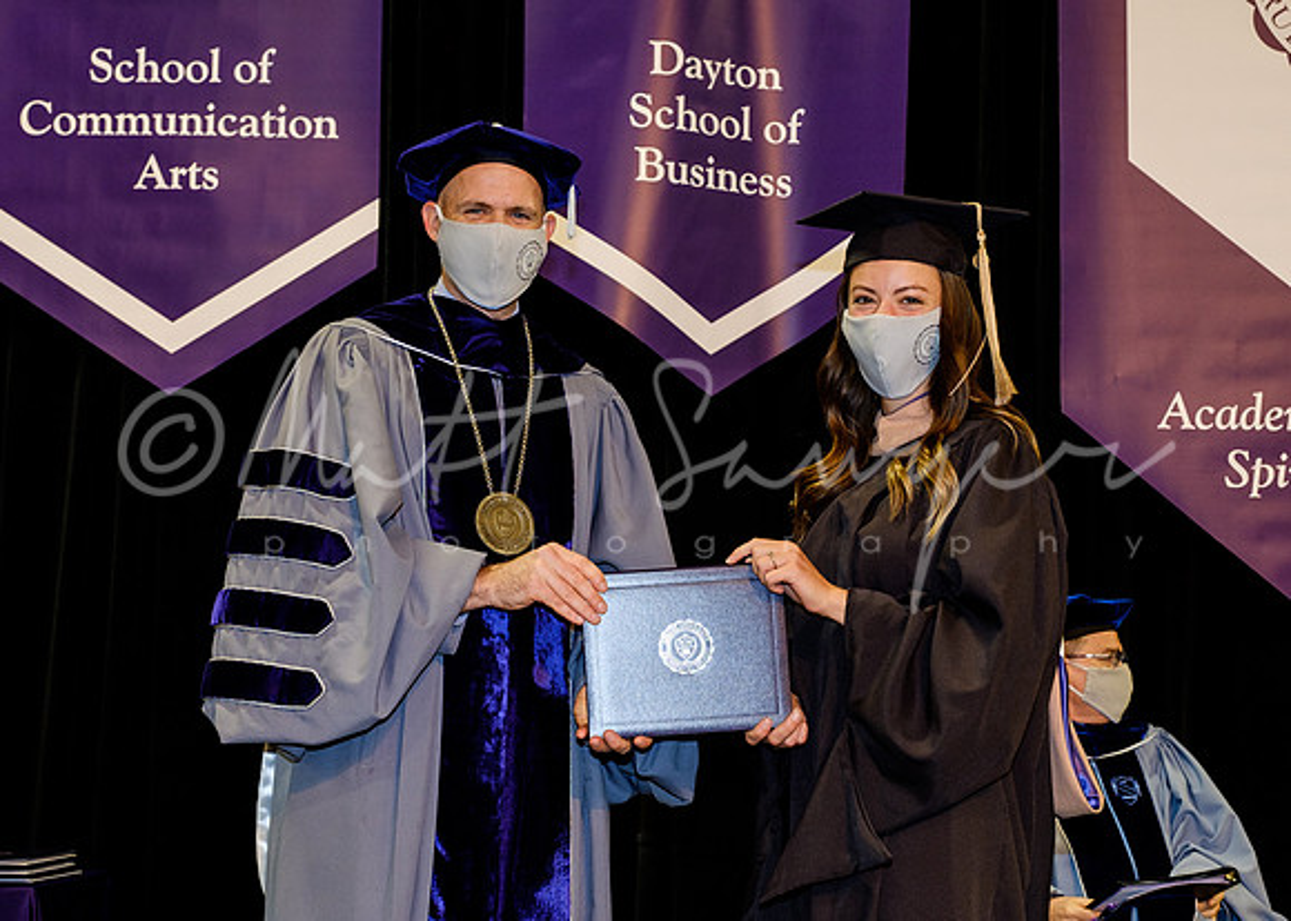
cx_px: 682
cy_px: 526
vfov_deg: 23.6
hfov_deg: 32.7
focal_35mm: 60
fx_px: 2200
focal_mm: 29.2
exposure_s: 1/80
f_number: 4.5
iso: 800
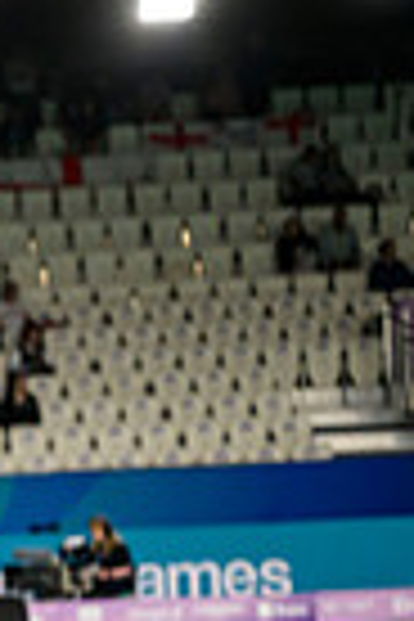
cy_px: 722
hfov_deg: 6.7
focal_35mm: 185
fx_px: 3191
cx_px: -850
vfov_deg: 10.9
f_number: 3.5
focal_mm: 44
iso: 1600
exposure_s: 1/1600
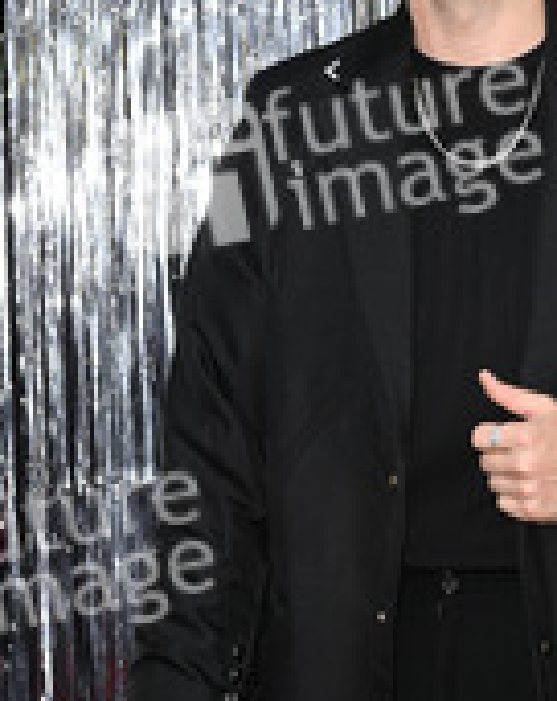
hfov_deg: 10.0
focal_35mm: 154
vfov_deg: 12.5
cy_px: 365
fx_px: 3185
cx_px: 451
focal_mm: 70
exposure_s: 1/320
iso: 400
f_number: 5.6
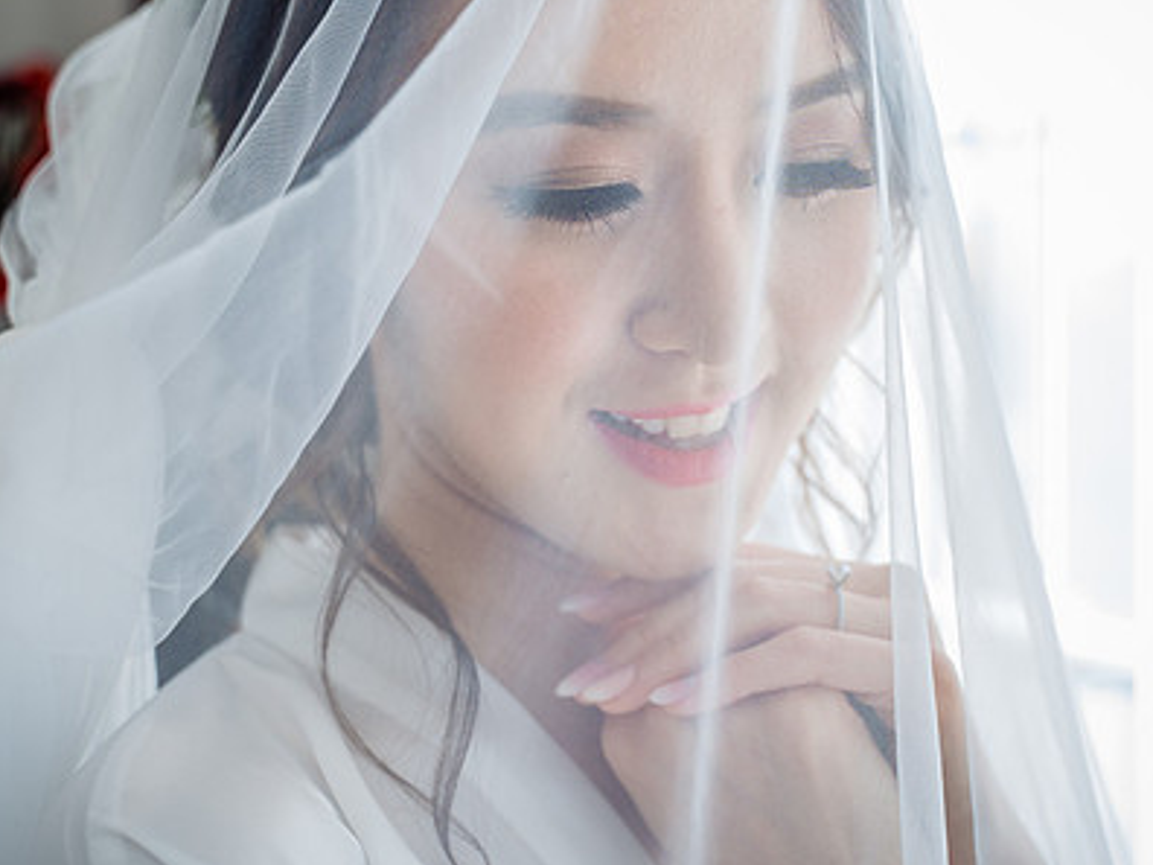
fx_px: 1832
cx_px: 626
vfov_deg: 26.5
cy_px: 319
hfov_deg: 34.9
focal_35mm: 55
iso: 250
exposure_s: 1/160
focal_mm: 39
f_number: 3.5
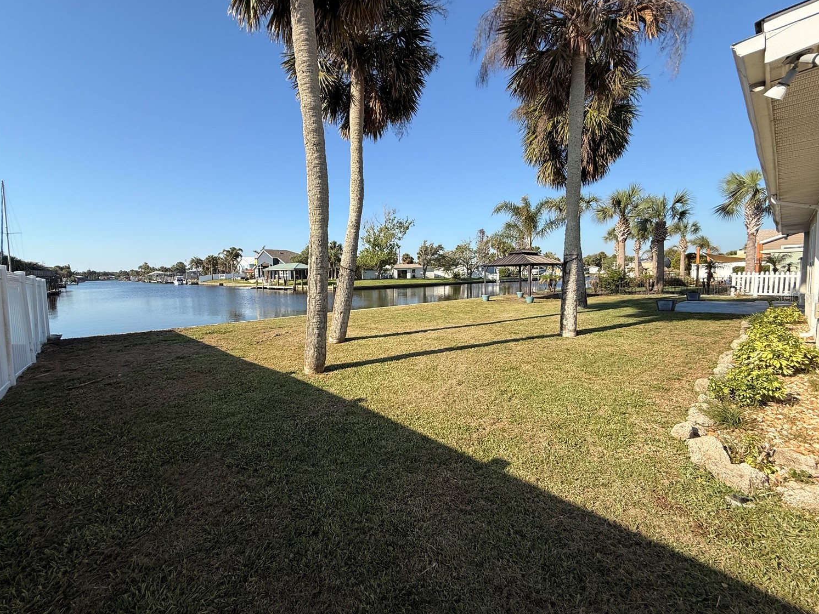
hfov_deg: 98.1
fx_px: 355
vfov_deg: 81.7
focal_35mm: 15
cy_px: 297
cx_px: 387
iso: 50
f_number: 2.2
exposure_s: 1/1698
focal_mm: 2.22
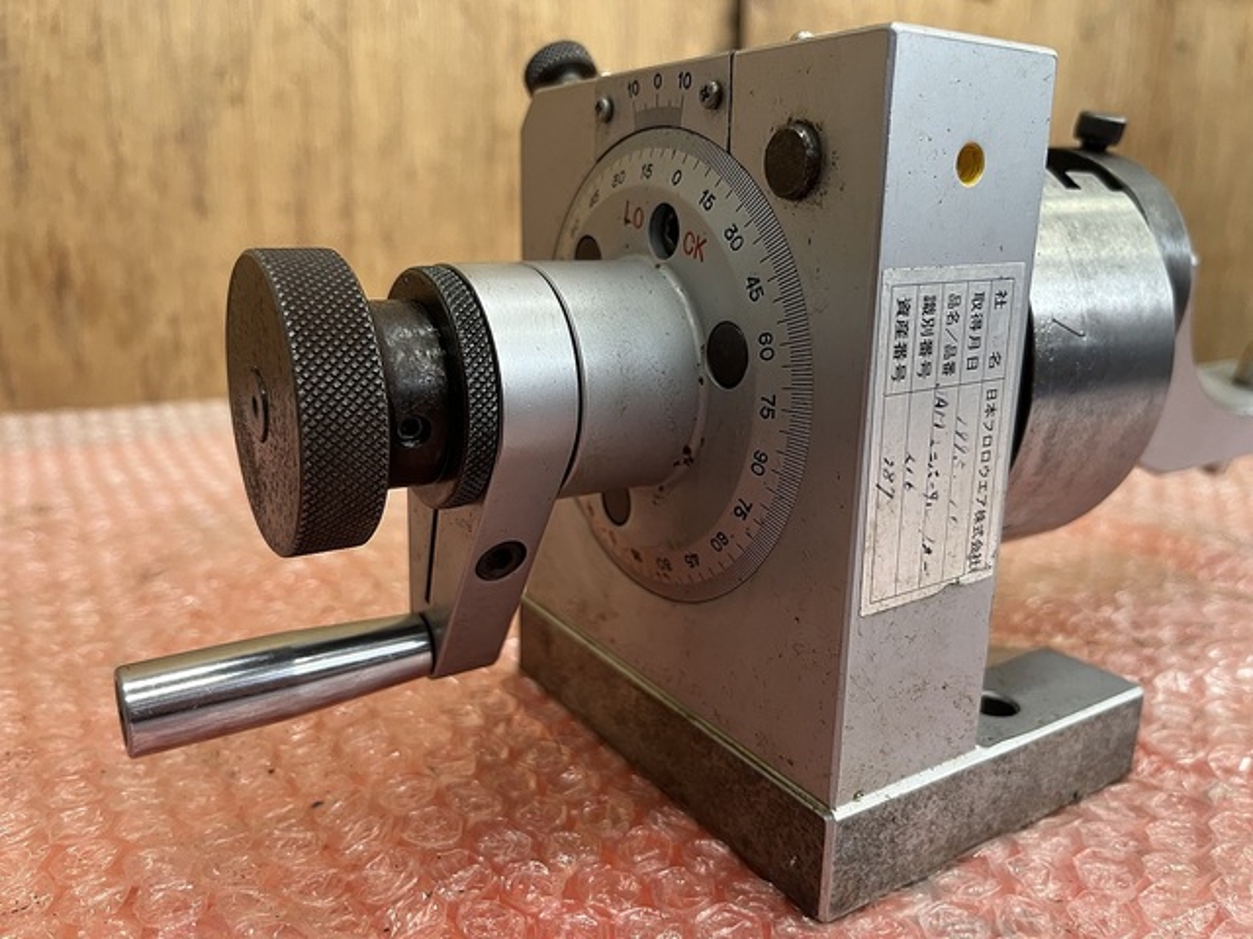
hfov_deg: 67.3
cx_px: 626
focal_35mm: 26
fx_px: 941
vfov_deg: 53.1
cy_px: 470
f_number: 1.6
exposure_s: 1/70
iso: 125
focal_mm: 5.1
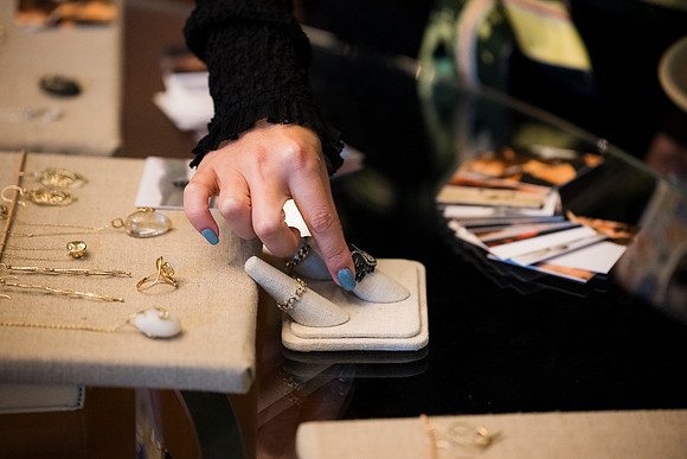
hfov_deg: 14.8
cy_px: 230
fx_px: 2653
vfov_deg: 9.9
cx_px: 344
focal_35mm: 139
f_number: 3.2
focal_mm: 139
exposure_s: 1/160
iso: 4000
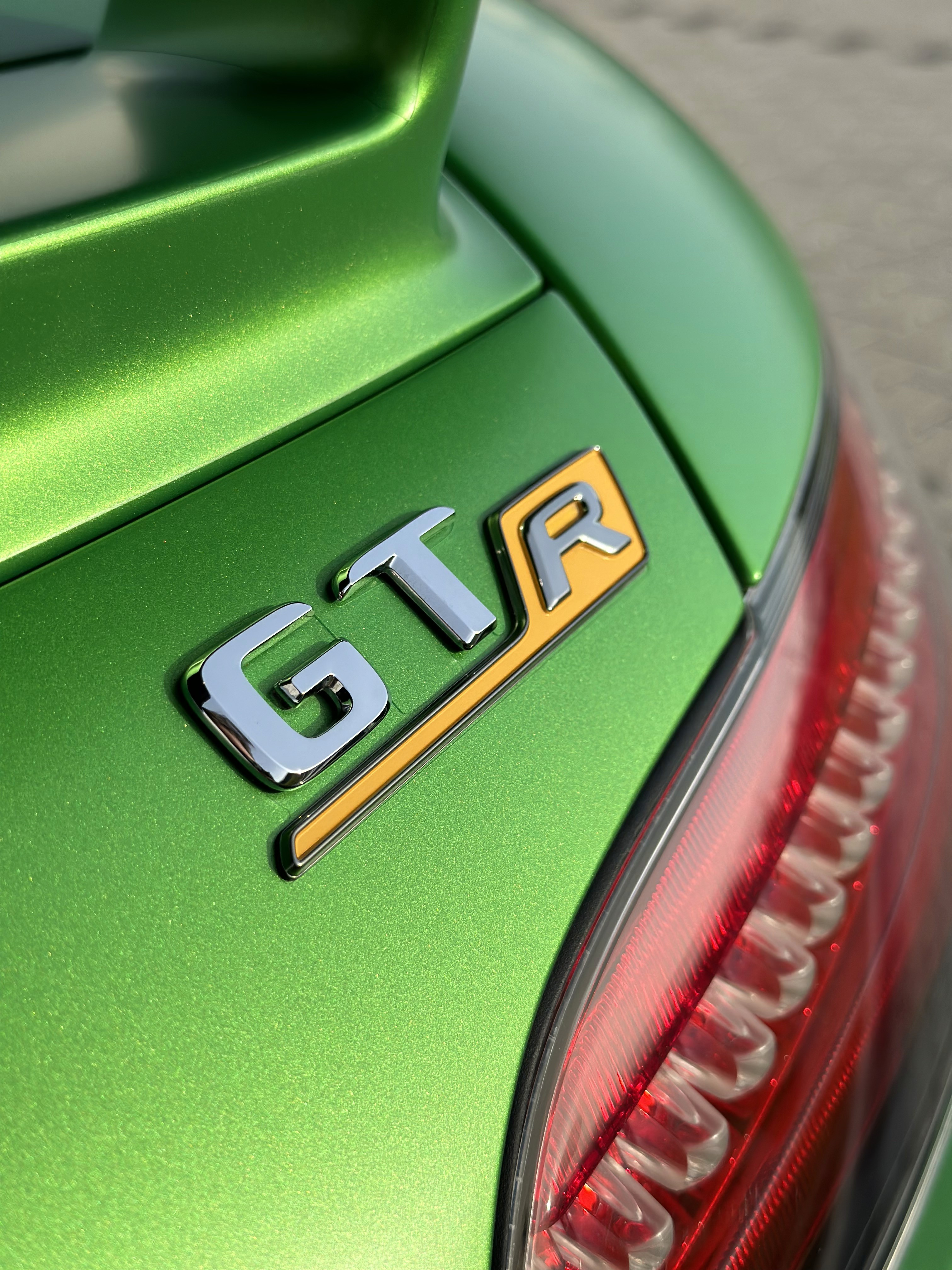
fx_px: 1760
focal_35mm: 48
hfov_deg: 30.3
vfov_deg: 39.7
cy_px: 635
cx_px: 476
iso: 80
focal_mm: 6.86
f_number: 1.78
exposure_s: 1/3597
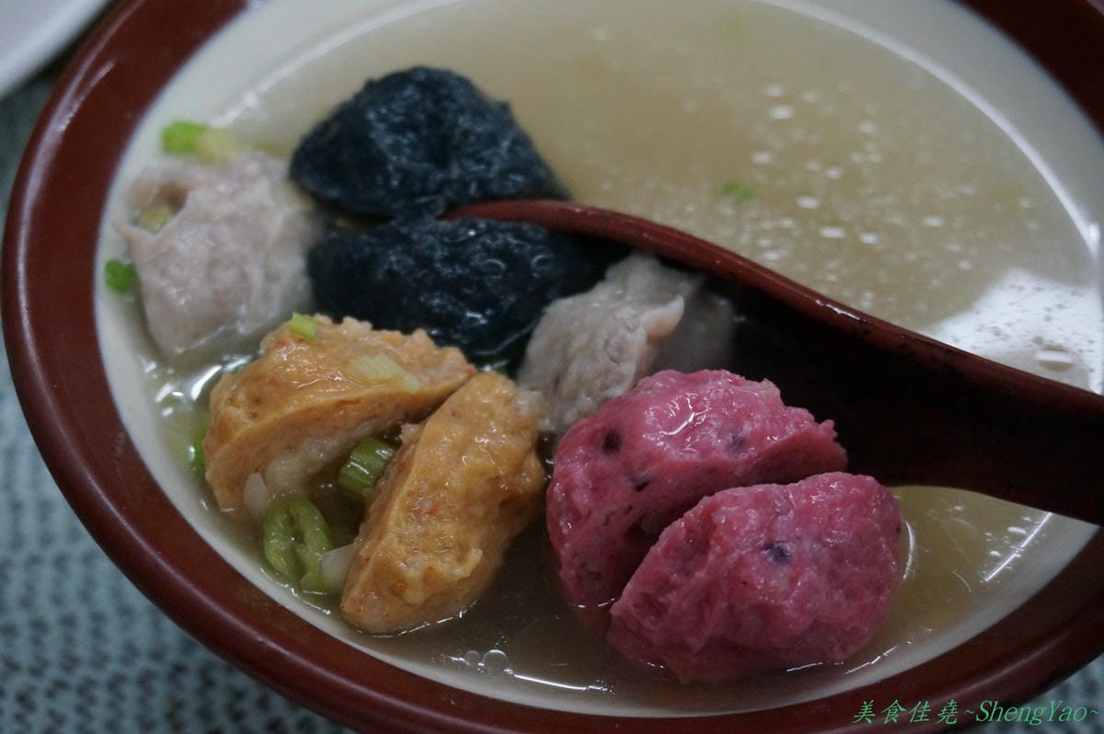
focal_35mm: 51
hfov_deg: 38.9
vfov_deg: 26.4
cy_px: 367
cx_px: 552
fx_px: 1563
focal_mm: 34
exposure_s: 1/125
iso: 3200
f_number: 5
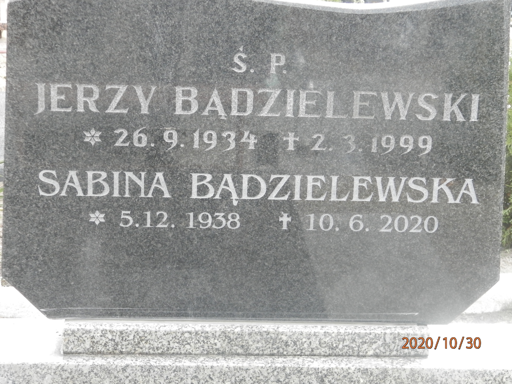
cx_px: 256
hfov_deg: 23.8
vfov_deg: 18.0
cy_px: 192
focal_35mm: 82
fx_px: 1213
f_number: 4.2
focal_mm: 14.6
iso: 200
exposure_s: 1/60
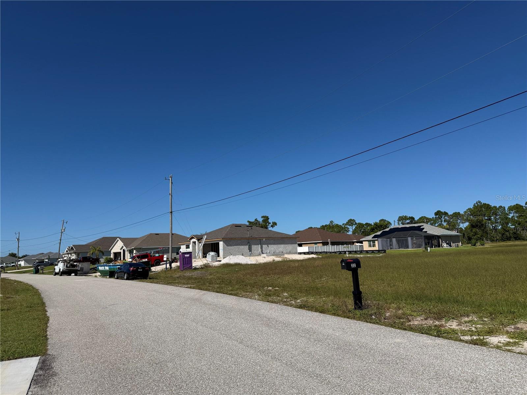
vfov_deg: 56.8
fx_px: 365
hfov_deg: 71.6
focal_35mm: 24
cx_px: 264
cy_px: 198
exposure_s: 1/10309
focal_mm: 6.76
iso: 100
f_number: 1.78
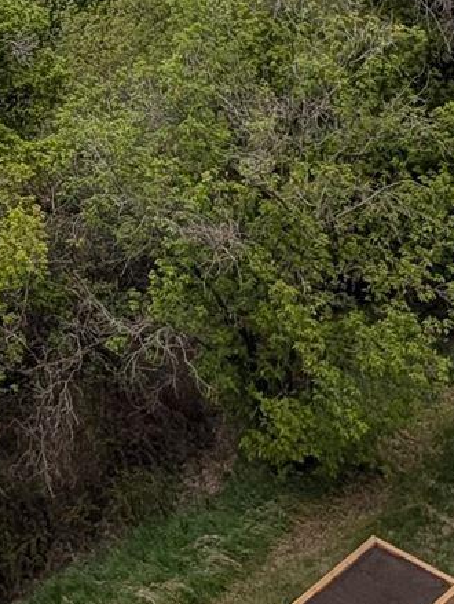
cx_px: -270
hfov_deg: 11.2
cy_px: -817
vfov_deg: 12.5
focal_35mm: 126
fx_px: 2200
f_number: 1.68
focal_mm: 6.9
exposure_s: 1/1280
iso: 22
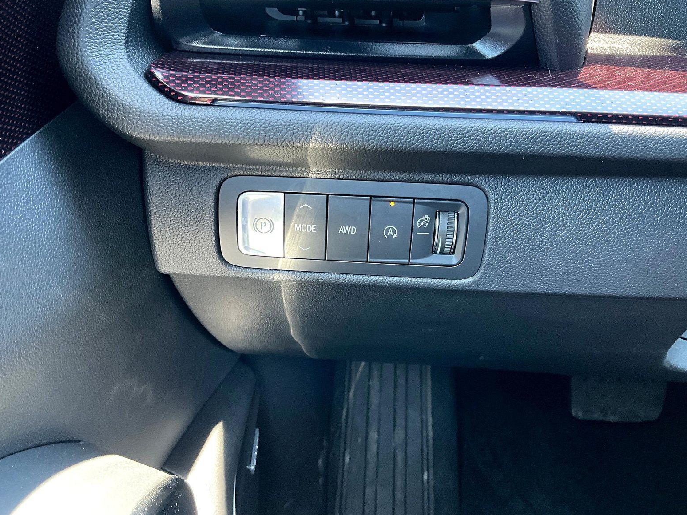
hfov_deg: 60.0
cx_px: 346
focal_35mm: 30
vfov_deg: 46.8
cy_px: 256
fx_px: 595
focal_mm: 3
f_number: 1.8
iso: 250
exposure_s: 1/60
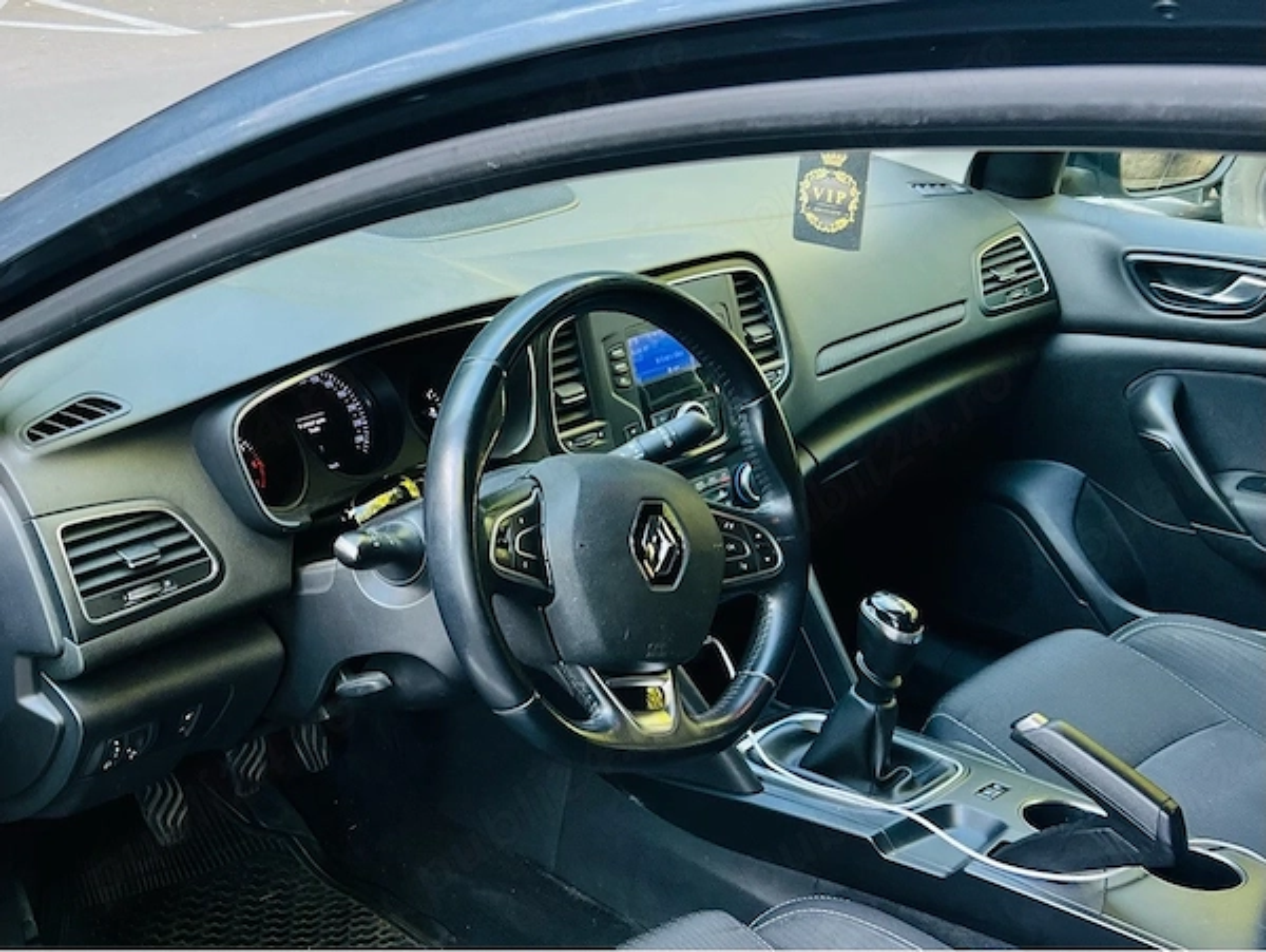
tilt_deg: -26.2
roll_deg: -1.0
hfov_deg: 67.3
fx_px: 952
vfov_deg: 53.1
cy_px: 476
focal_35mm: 26
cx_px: 633
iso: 125
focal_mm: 5.7
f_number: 1.5
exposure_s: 1/121
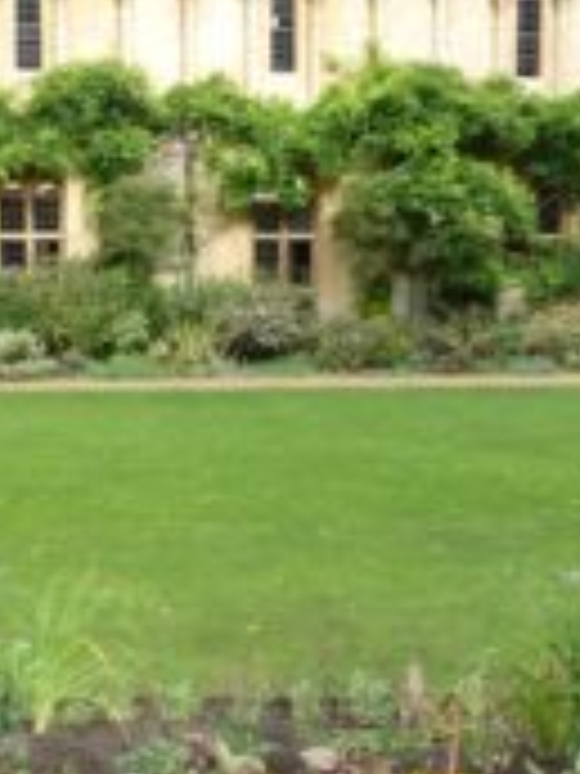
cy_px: 392
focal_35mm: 58
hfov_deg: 25.1
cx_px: 202
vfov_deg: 33.2
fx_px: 1296
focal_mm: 4.3
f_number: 3.5
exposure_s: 1/125
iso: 100
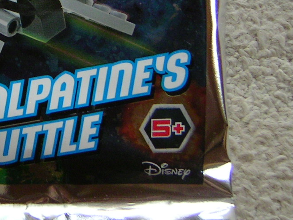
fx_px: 737
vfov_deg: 16.7
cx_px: 0
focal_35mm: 87
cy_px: 8
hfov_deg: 21.7
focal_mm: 5.6
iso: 100
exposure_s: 1/22.9
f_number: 2.8
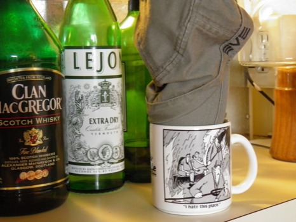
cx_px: 148
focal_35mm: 73
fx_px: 625
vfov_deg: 20.2
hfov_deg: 26.7
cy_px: 111
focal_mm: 13.2
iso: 400
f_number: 3.9
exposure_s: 1/13
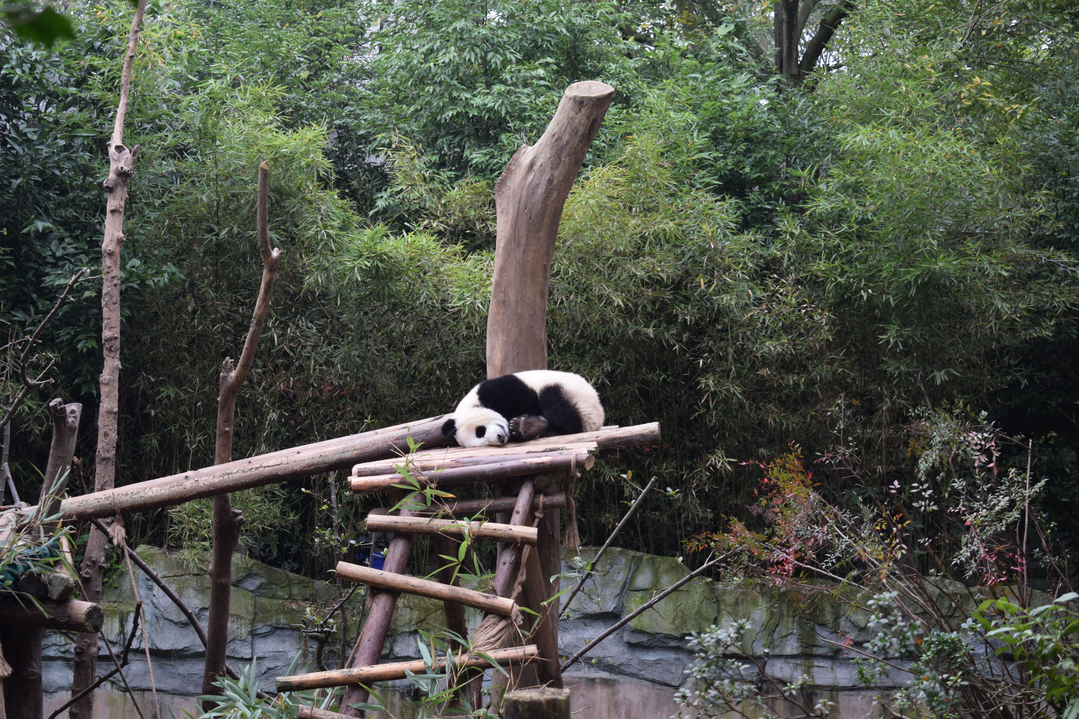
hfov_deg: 24.6
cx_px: 540
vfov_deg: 16.6
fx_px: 2473
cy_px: 360
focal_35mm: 82
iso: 500
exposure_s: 1/60
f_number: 5.6
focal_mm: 55
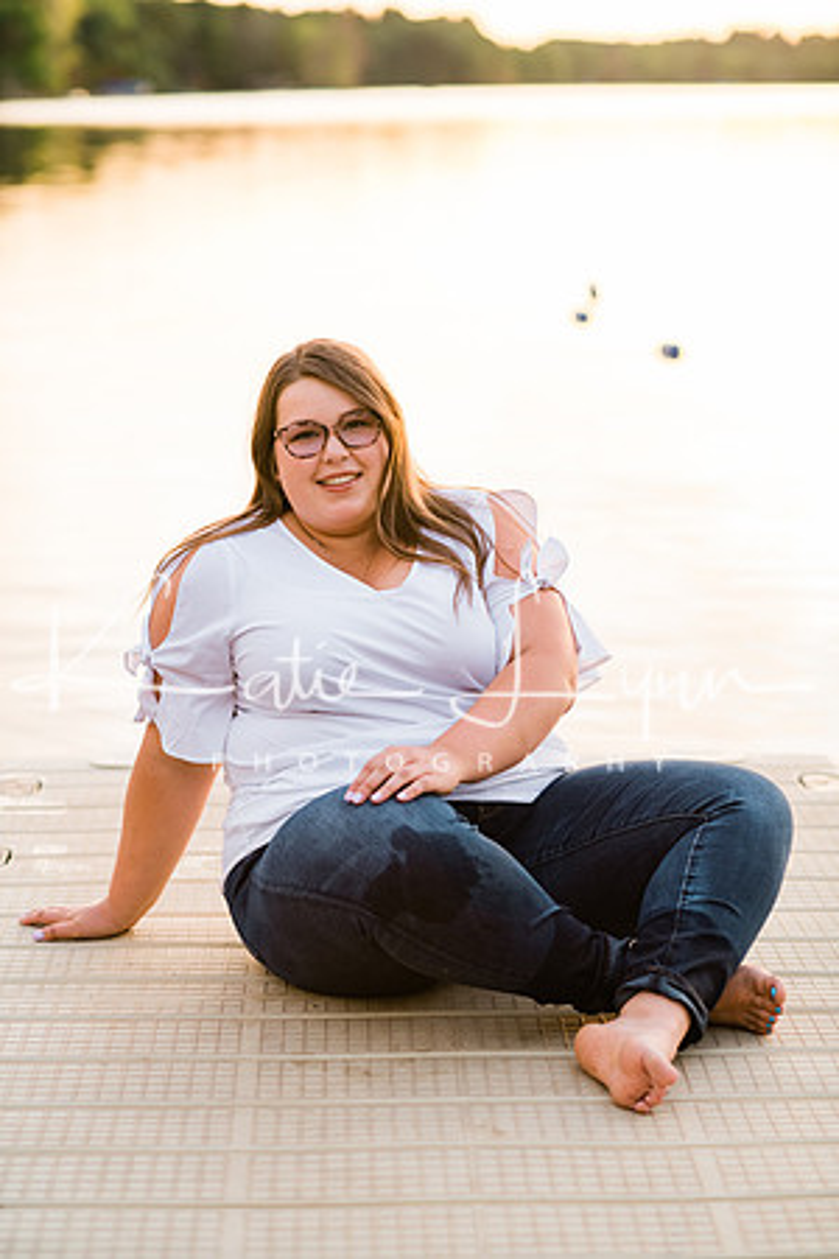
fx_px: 2971
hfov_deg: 16.1
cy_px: 630
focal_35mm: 85
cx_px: 420
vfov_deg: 23.9
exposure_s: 1/320
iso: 800
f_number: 2.8
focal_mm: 85
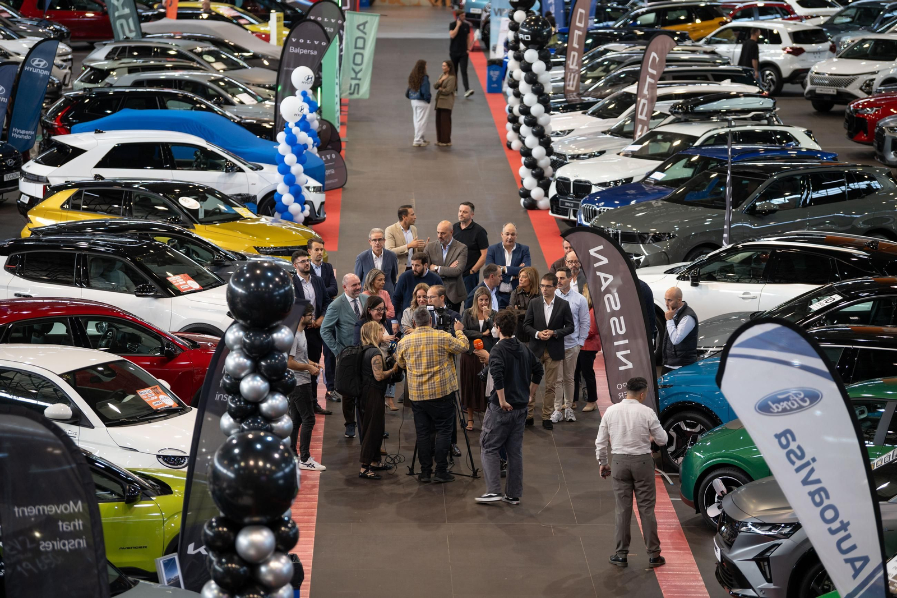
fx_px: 3524
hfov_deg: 14.5
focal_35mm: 141
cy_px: 299
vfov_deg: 9.7
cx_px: 461
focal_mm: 135
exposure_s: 1/80
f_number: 2.8
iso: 250
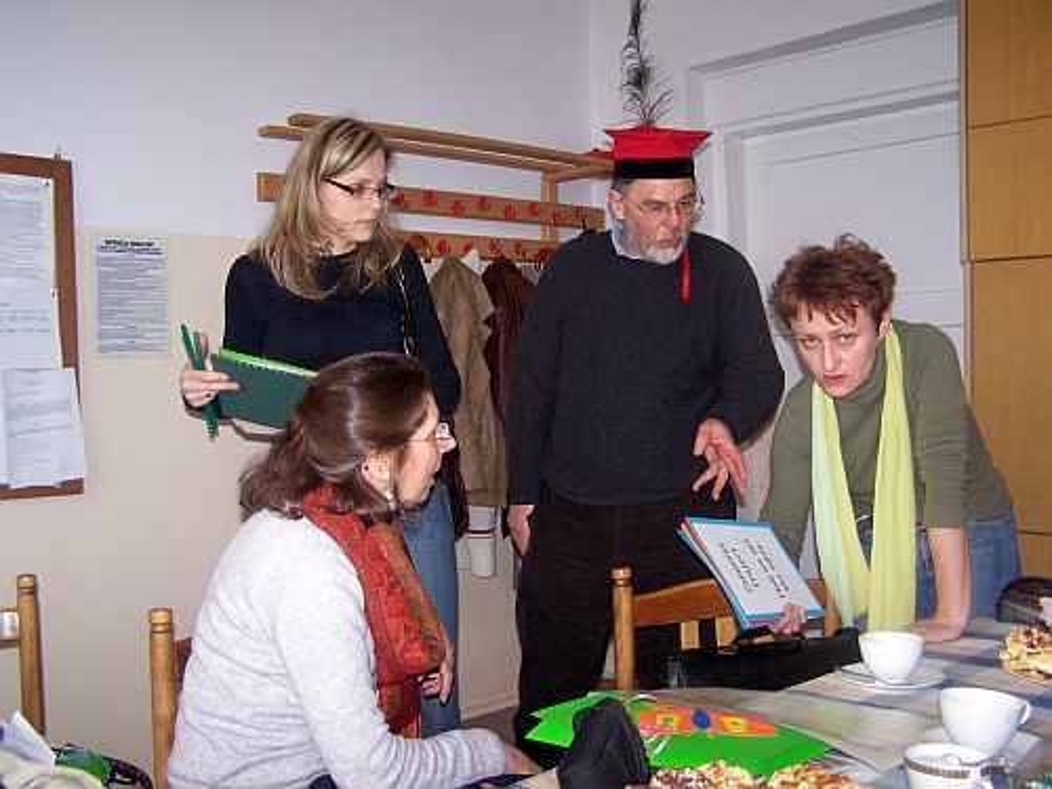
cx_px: 526
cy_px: 394
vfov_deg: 37.7
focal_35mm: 38
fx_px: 1155
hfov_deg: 49.0
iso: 140
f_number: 2.8
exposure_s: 1/60
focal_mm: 6.3
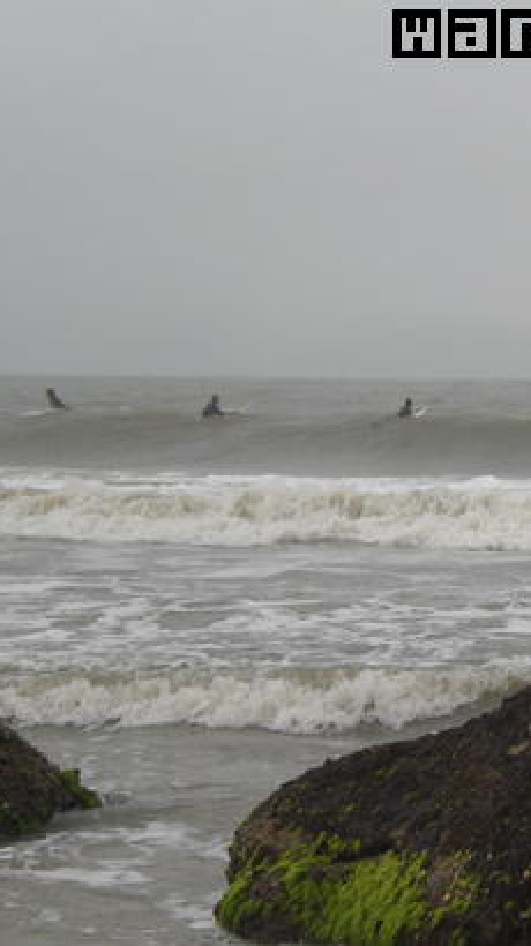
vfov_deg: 14.7
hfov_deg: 8.3
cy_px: 473
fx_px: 3662
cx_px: 477
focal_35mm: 146
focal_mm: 16.51
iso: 100
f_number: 5.4
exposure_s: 1/160
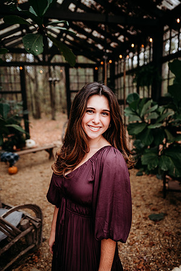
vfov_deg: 73.7
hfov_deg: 53.1
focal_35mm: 24
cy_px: 136
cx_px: 90
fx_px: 181
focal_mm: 24
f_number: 2.2
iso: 160
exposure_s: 1/400
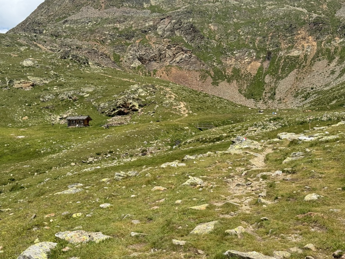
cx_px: 172
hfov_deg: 39.7
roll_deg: +0.2
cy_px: 130
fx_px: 478
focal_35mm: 48
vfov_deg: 30.3
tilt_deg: -3.9
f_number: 1.78
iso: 64
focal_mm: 6.76
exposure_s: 1/4975
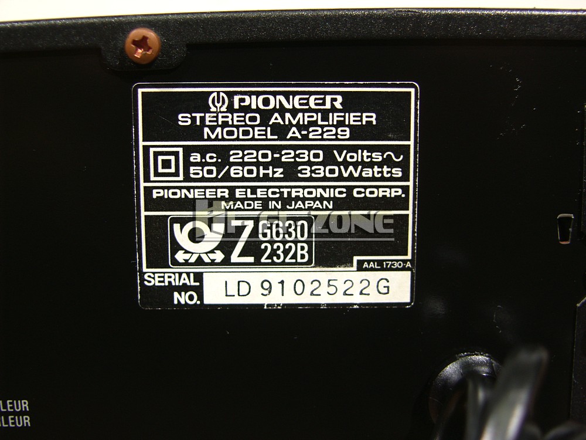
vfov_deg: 29.1
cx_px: 293
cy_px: 220
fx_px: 846
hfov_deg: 38.2
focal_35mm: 50
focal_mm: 12.9
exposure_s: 1/50
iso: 50
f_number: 2.8
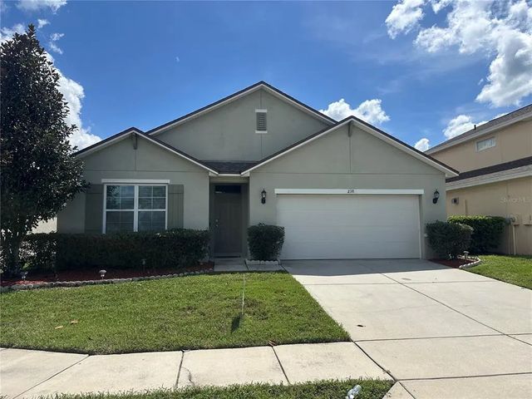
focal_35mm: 24
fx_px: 369
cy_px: 200
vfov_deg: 56.8
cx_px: 266
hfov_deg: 71.6
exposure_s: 1/7042
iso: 80
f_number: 1.78
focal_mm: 6.86
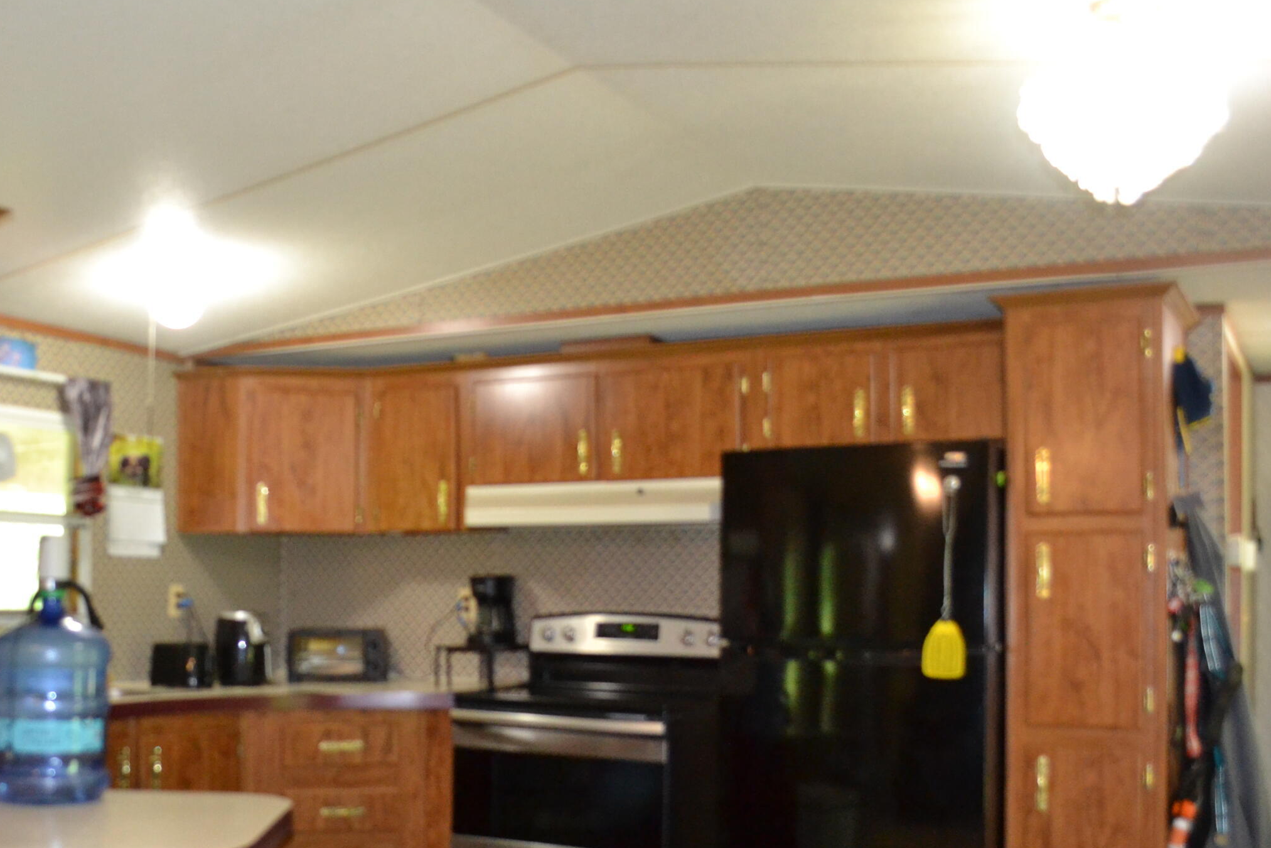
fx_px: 1412
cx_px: 411
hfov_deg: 47.6
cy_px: 533
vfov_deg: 33.2
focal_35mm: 40
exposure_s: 1/60
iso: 1800
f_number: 3.5
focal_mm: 18
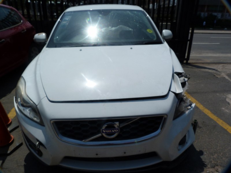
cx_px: 116
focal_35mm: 25
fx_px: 167
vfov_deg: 54.9
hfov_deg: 69.4
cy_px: 86
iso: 80
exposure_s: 1/1000
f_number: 5.6
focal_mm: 4.5
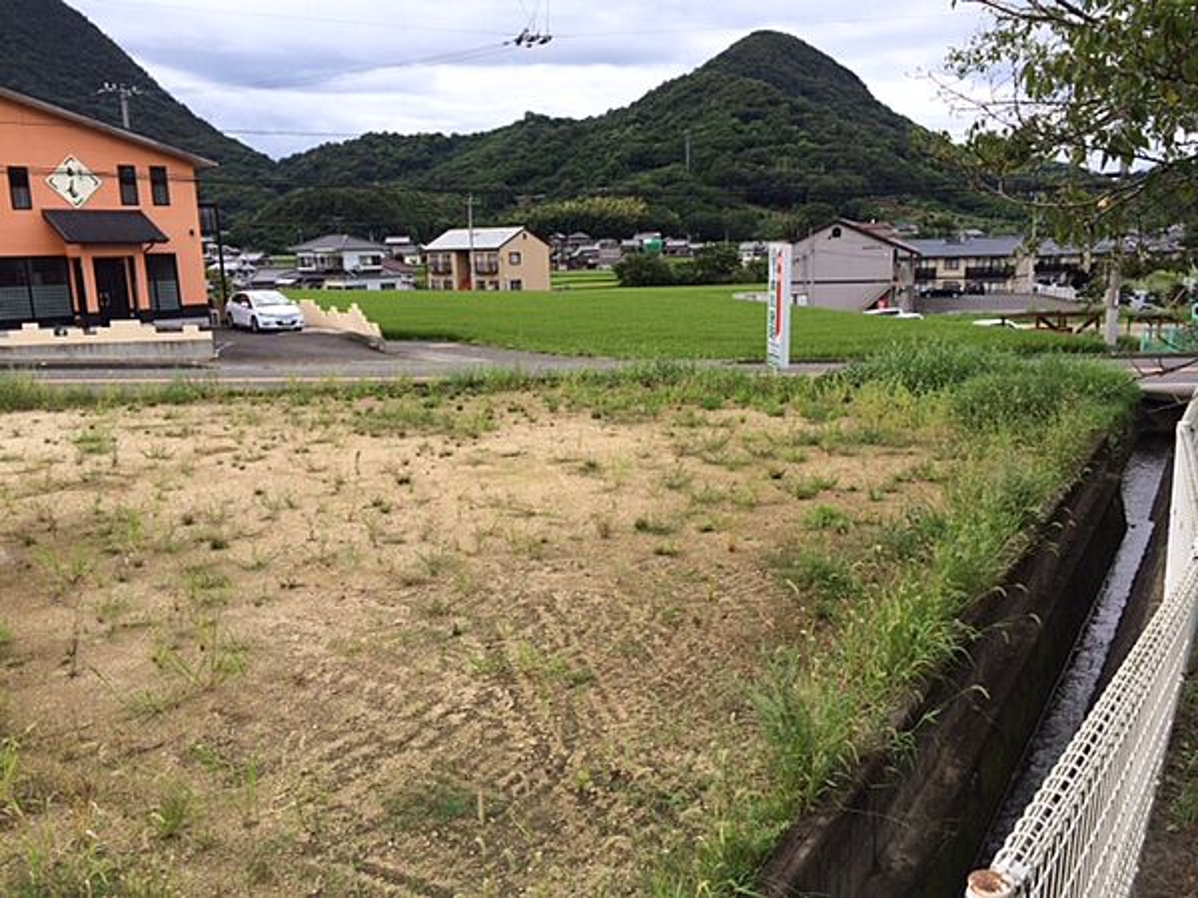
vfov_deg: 46.8
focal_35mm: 30
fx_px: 1038
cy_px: 449
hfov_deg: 60.0
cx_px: 599
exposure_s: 1/707
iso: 40
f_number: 2.2
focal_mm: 4.12
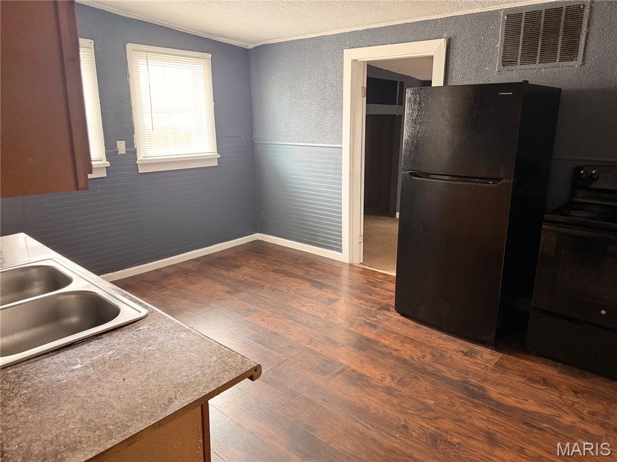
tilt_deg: -13.9
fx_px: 428
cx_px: 308
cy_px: 231
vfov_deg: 56.8
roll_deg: +0.6
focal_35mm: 24
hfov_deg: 71.6
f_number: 1.78
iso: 640
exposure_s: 1/60
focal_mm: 6.76
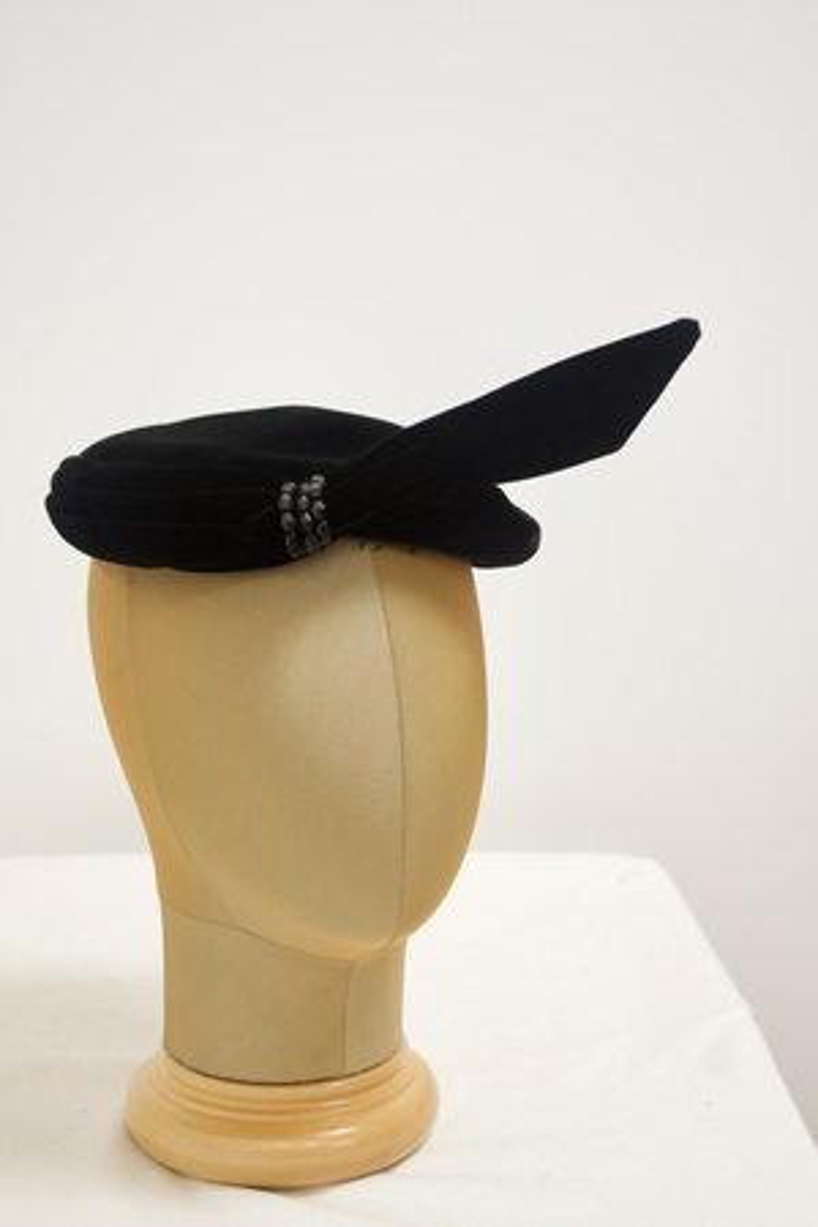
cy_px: 614
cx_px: 409
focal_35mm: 52
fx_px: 1789
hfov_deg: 25.8
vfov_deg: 37.9
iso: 1600
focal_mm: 35
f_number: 5.6
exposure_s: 1/60
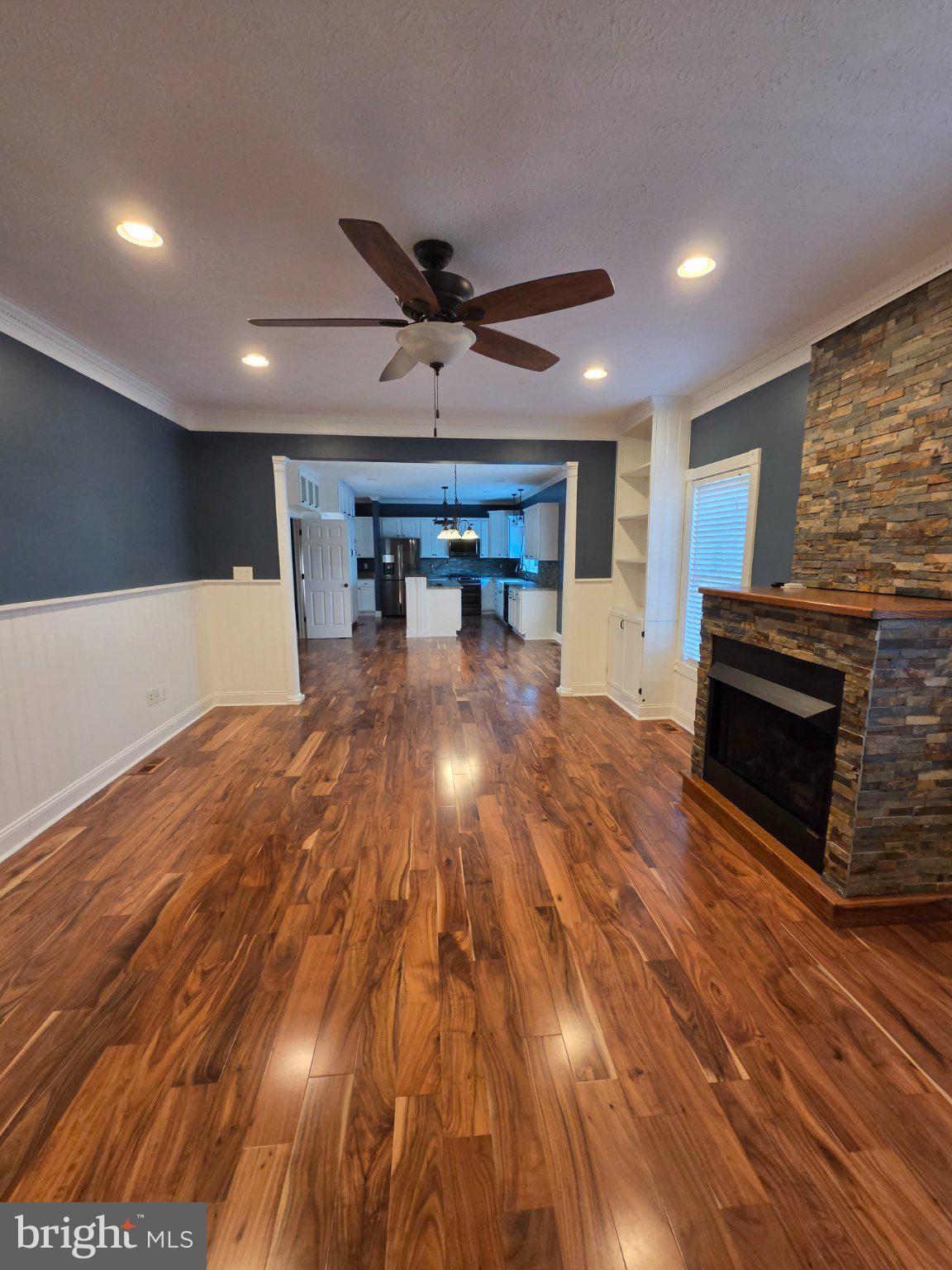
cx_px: 476
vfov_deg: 106.2
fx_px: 477
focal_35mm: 13
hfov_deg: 89.9
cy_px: 635
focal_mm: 2.2
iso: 400
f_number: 2.2
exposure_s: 1/60
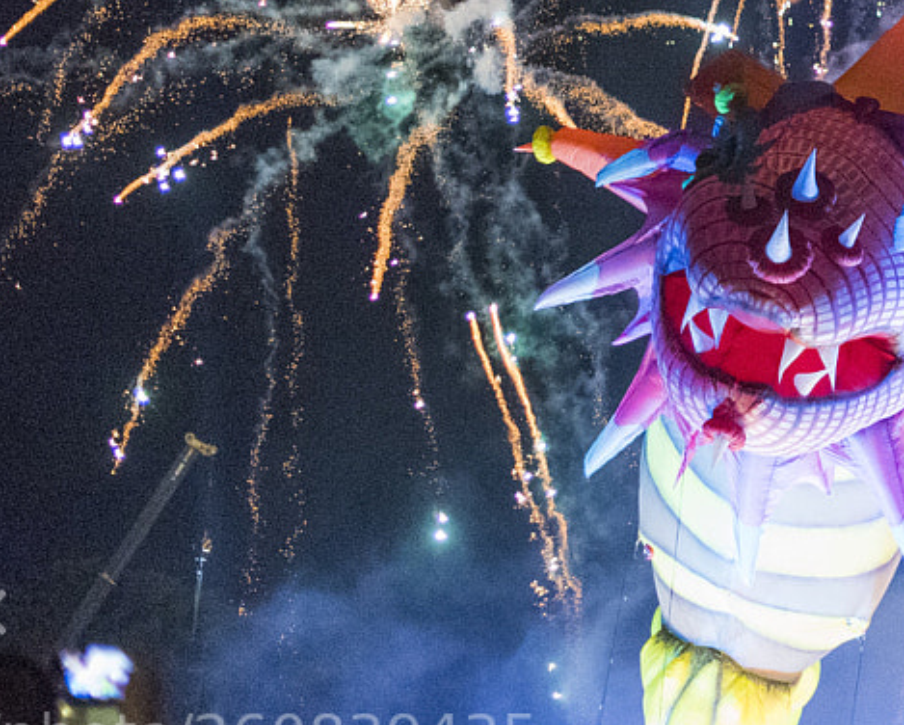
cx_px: 1070
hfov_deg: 11.8
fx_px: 4284
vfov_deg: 9.5
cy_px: -143
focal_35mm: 160
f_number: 2
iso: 5000
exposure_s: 1/250
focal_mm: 50
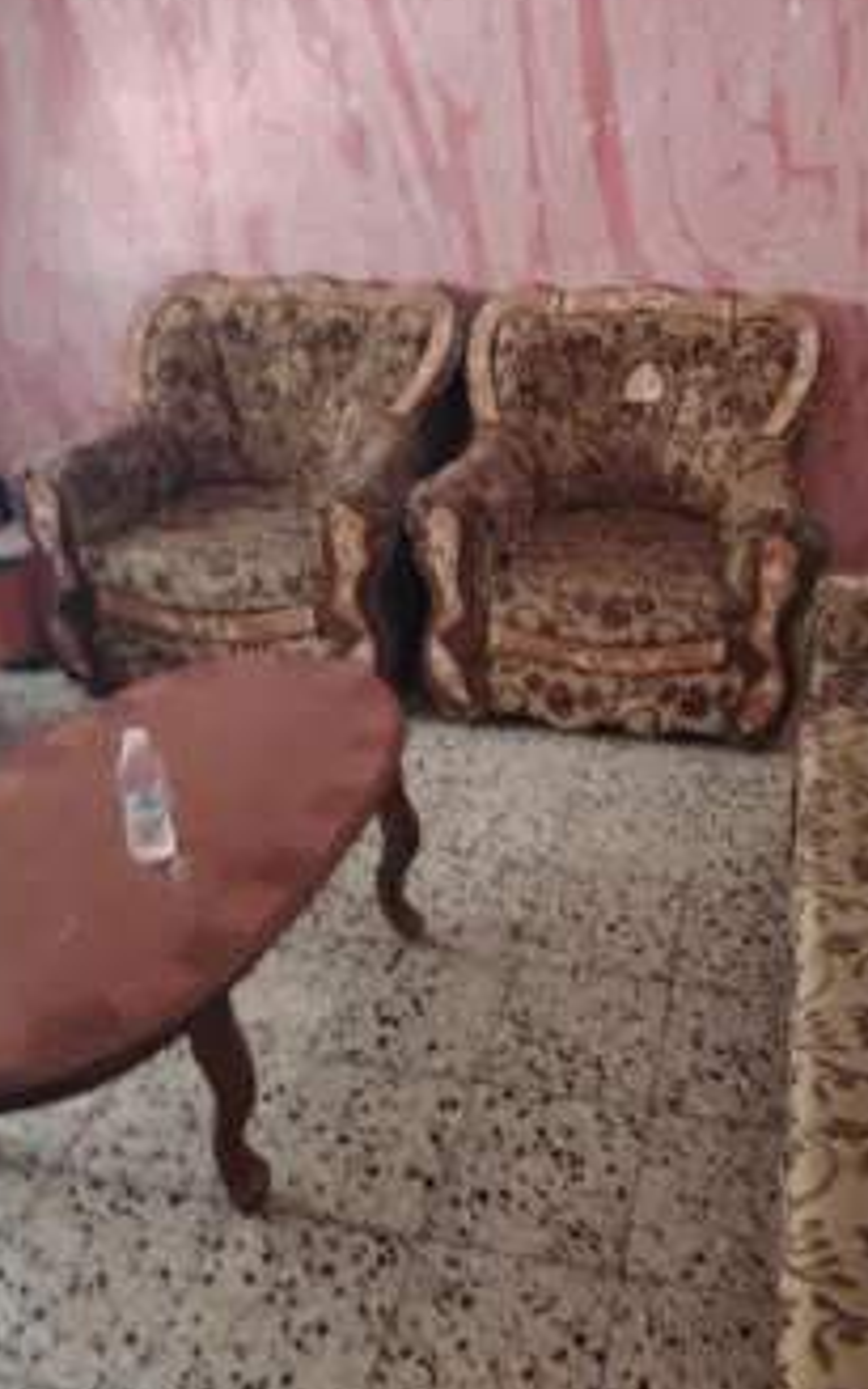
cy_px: 576
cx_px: 593
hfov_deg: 40.0
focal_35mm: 31
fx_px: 1173
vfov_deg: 60.9
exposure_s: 1/25
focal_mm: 5.25
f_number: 1.75
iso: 3825
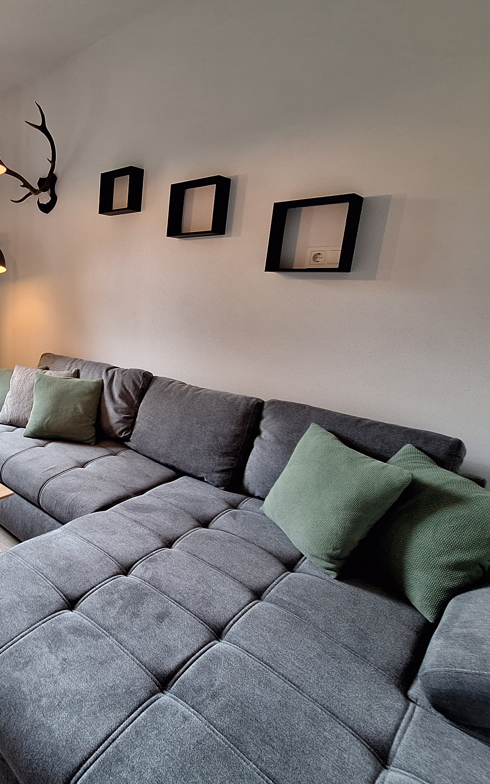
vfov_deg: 88.0
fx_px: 406
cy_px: 381
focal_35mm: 19
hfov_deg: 51.9
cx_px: 18
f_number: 2.2
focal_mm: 1.74
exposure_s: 1/40
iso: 100
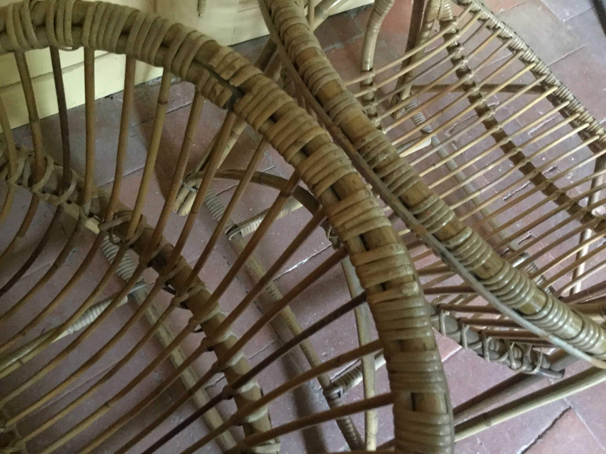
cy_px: 227
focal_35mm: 31
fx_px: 543
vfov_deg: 45.4
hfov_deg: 58.4
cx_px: 303
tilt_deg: -59.9
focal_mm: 3.3
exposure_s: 1/17
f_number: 2.4
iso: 640
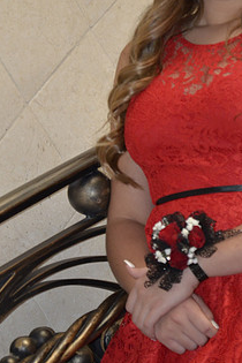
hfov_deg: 7.7
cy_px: 93
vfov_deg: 11.5
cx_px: 209
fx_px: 1804
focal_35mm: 179
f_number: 4.8
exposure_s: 1/30
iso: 800
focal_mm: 65
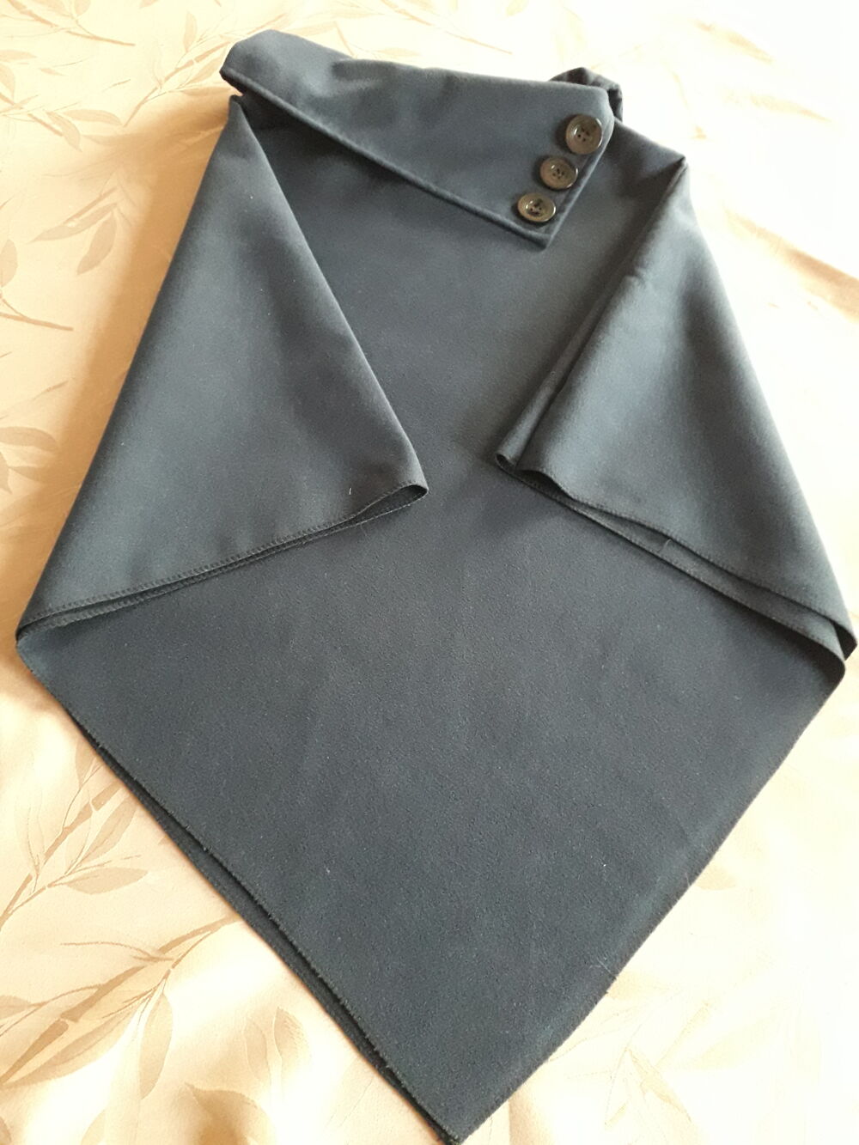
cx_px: 430
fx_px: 893
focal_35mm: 27
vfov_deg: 65.3
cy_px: 572
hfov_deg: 51.4
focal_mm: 3.6
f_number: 1.9
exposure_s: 1/20
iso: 400
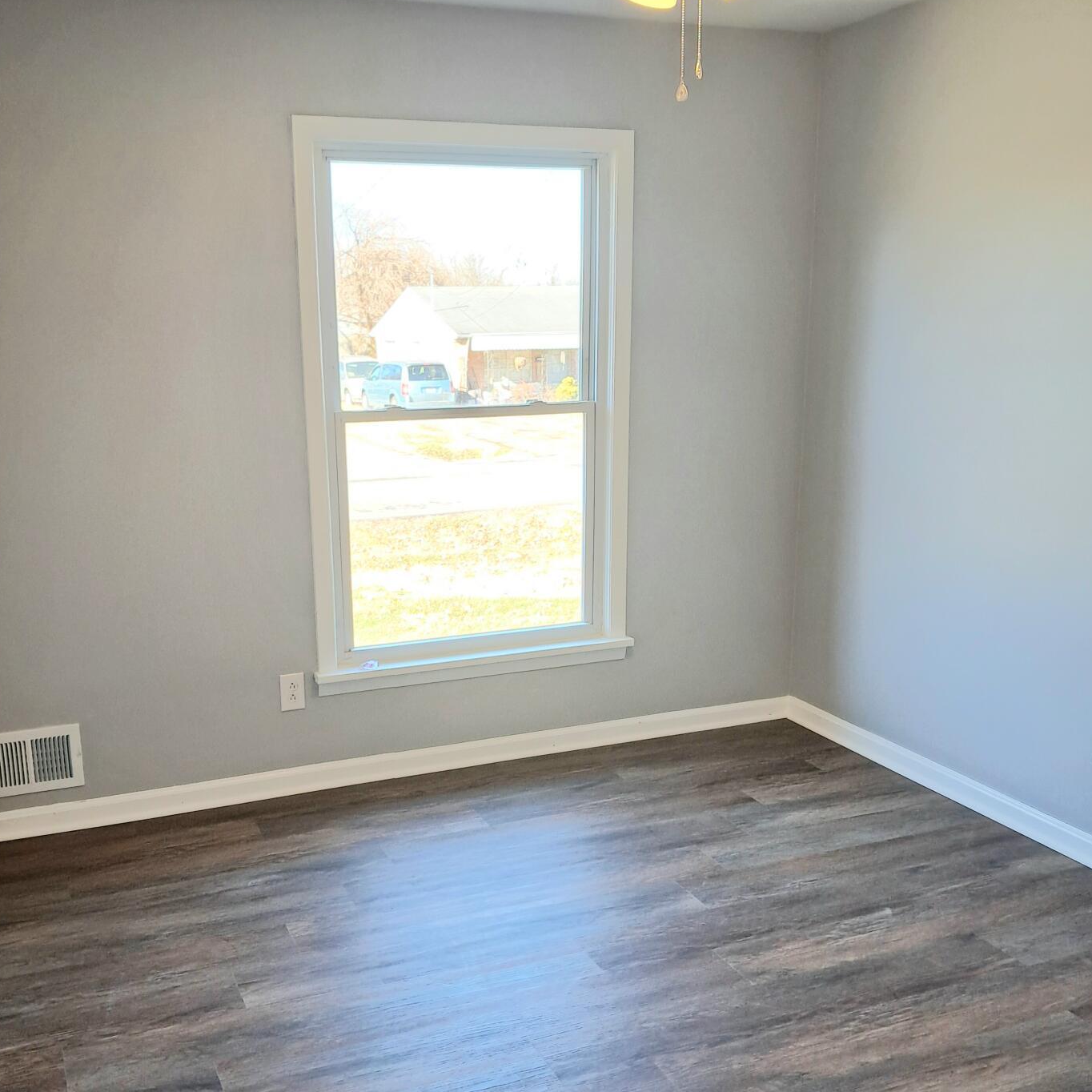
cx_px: 499
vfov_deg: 47.1
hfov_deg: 47.2
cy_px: 612
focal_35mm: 35
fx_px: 1249
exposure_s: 1/50
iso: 50
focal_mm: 4
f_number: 1.8
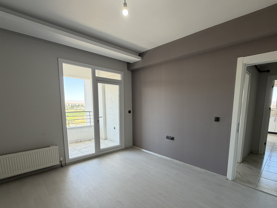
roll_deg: -0.6
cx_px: 148
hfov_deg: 87.6
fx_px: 144
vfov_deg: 70.8
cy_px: 126
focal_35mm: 18
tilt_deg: -9.4
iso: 100
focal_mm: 2.22
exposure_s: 1/121
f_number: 2.2
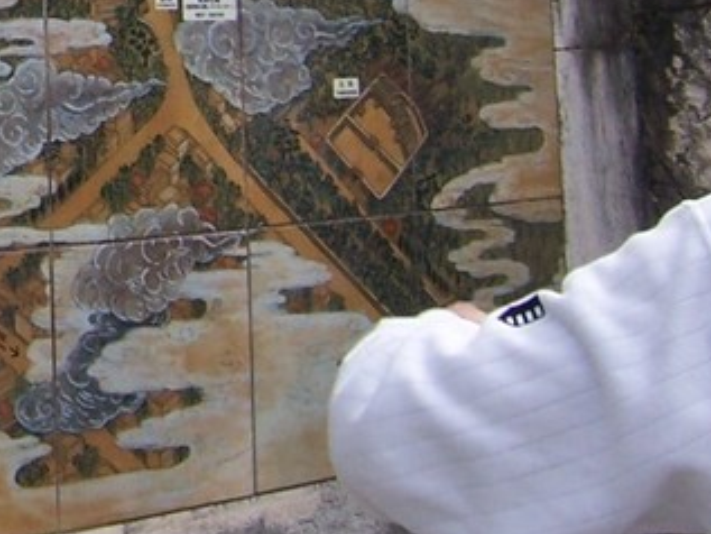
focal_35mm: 87
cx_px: -422
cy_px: -188
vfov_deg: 16.0
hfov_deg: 19.1
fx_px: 1788
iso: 64
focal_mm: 3.8
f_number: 5.6
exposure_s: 1/250
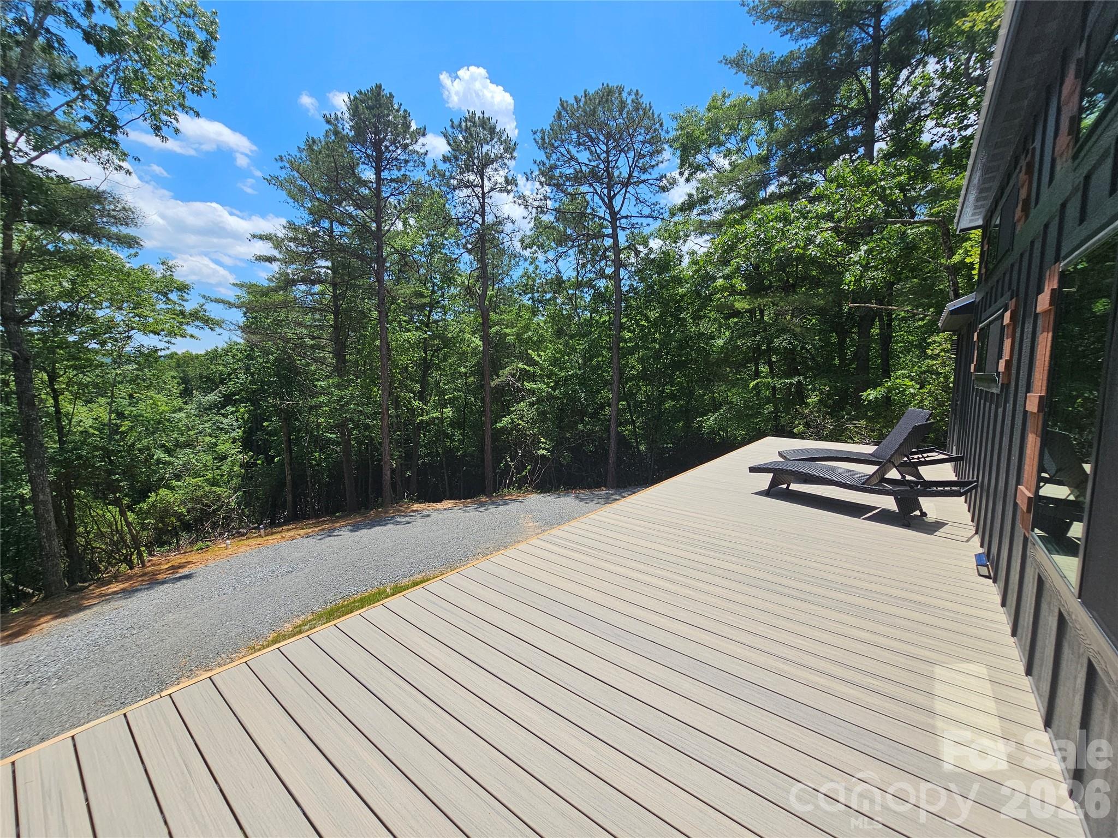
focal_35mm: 13
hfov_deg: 106.2
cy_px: 419
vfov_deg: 89.9
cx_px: 559
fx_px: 420
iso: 50
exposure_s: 1/2265
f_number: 2.2
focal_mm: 2.2
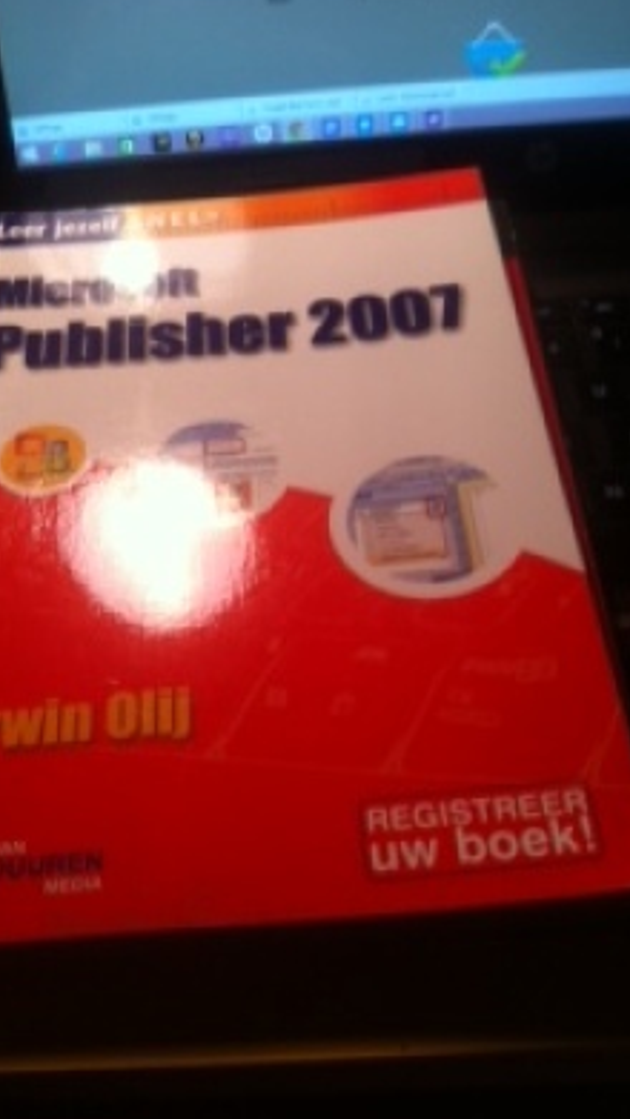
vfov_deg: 51.6
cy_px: 555
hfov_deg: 30.4
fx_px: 1158
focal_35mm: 39
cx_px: 258
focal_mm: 3.85
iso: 80
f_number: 2.8
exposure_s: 1/24
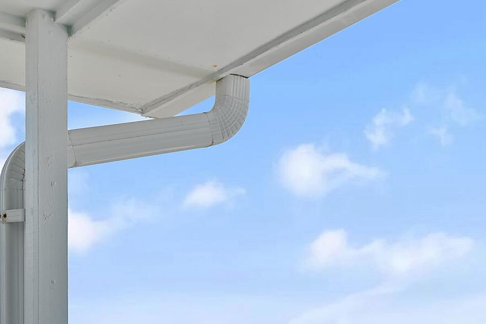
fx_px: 959
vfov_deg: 18.1
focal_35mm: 71
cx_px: 271
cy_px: 400
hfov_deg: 28.4
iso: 100
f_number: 6.3
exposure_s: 1/160
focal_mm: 14
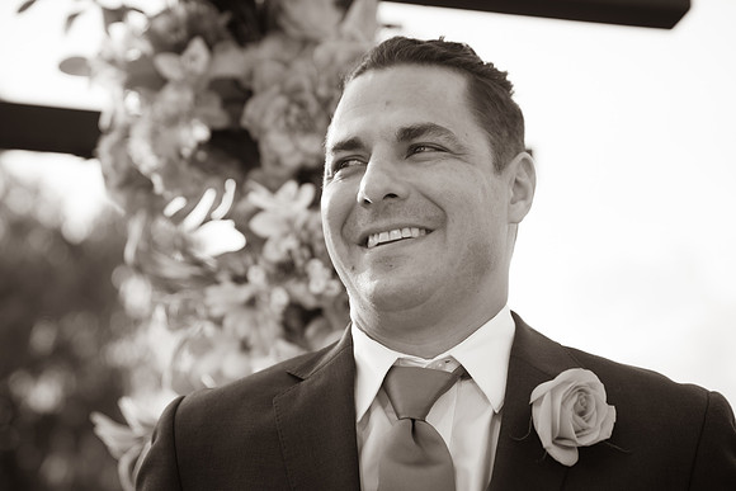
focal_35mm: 73
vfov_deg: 18.8
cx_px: 431
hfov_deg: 27.8
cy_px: 282
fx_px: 1485
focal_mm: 62
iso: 100
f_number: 2.8
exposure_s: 1/500
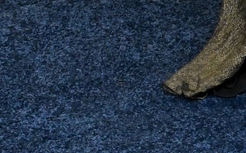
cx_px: 389
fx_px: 1501
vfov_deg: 5.2
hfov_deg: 9.1
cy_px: -472
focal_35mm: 224
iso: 2000
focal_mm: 37
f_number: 6.3
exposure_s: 1/160
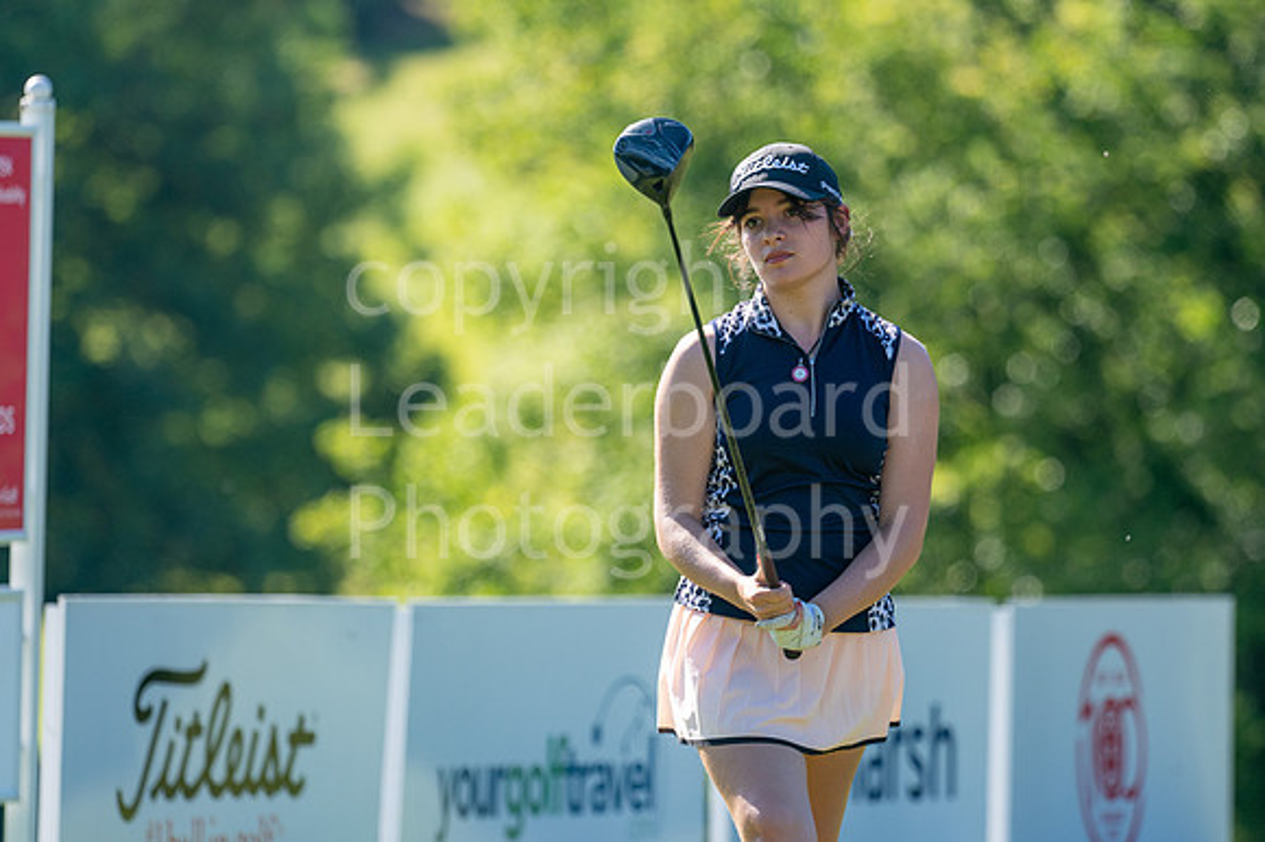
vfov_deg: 3.1
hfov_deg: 4.6
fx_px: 15803
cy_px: 421
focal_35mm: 450
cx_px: 632
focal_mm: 300
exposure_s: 1/1000
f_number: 4.5
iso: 250
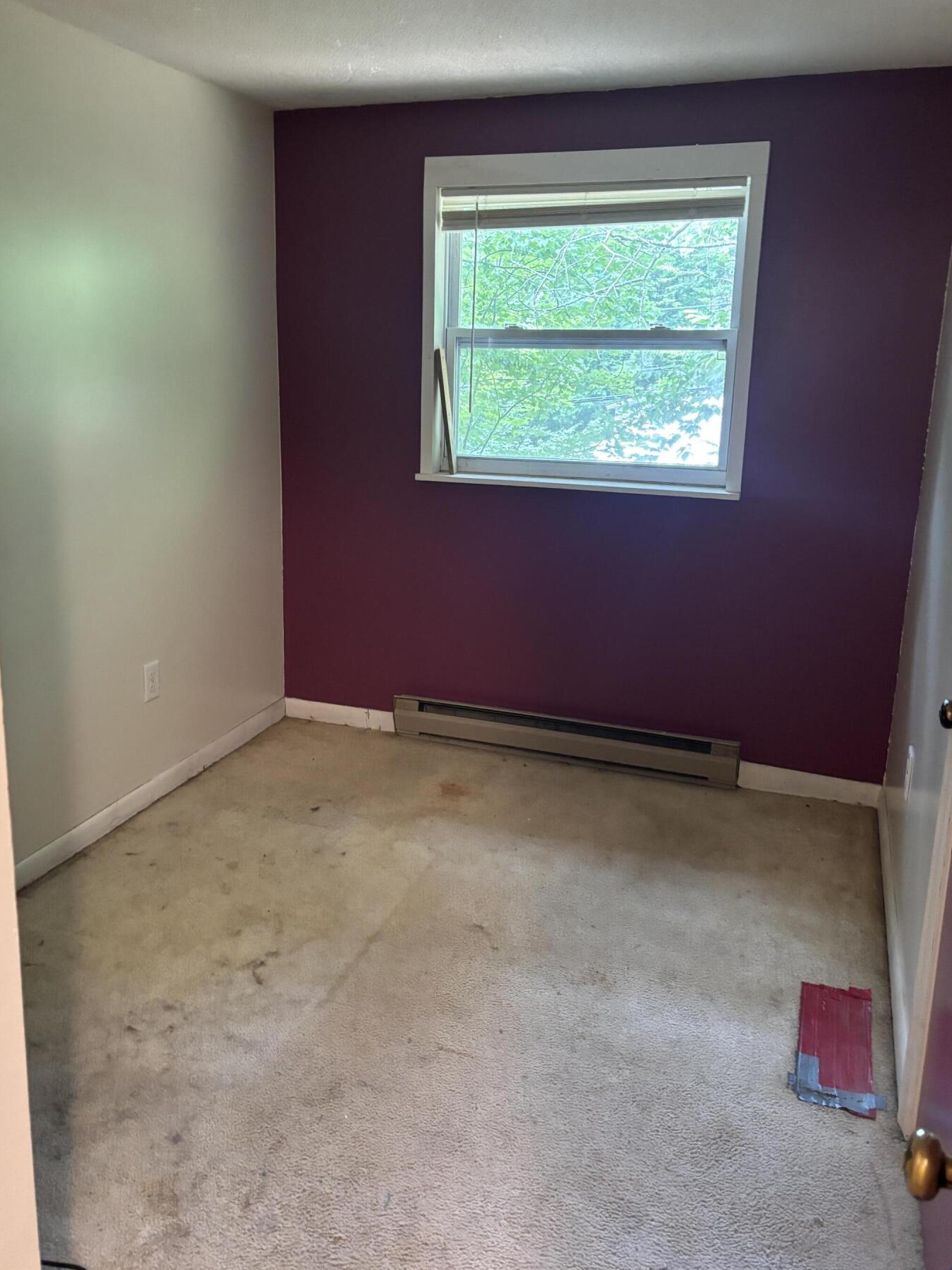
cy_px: 597
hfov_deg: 48.2
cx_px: 440
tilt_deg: -14.9
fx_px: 1063
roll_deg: -0.7
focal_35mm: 29
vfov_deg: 61.6
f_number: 1.6
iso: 500
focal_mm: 5.96
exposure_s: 1/40
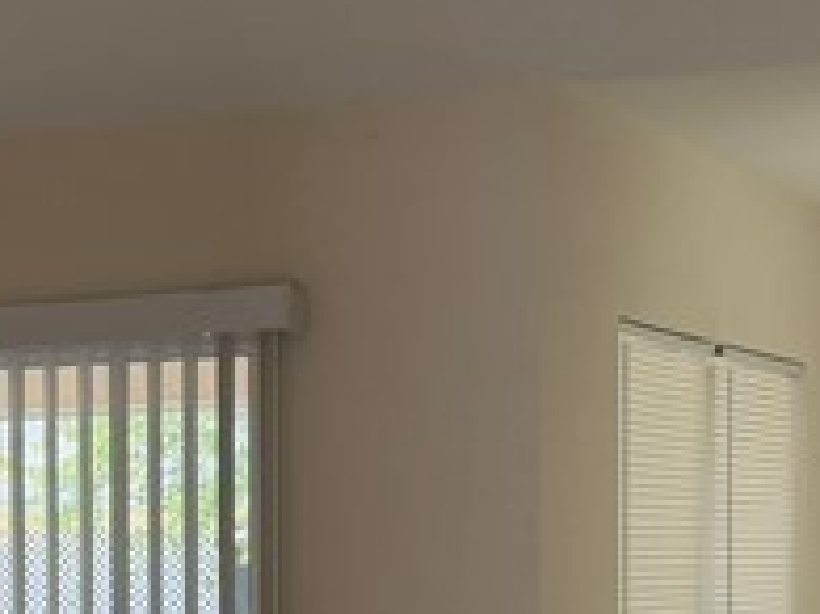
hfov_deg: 15.1
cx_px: -193
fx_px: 2983
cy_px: 711
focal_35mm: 126
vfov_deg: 11.5
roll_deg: +0.8
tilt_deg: -2.5
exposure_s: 1/182
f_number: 1.78
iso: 125
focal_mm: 6.76
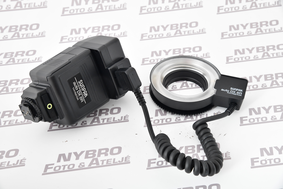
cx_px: 142
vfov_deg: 18.2
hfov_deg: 27.0
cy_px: 94
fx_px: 590
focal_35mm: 75
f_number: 11
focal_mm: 75
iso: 1600
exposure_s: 1/200
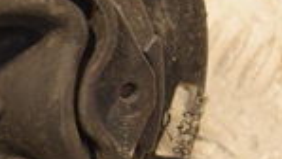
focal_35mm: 391
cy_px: 42
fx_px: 2925
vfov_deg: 3.1
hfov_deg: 5.4
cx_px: -259
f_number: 5
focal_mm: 58
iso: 800
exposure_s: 1/125
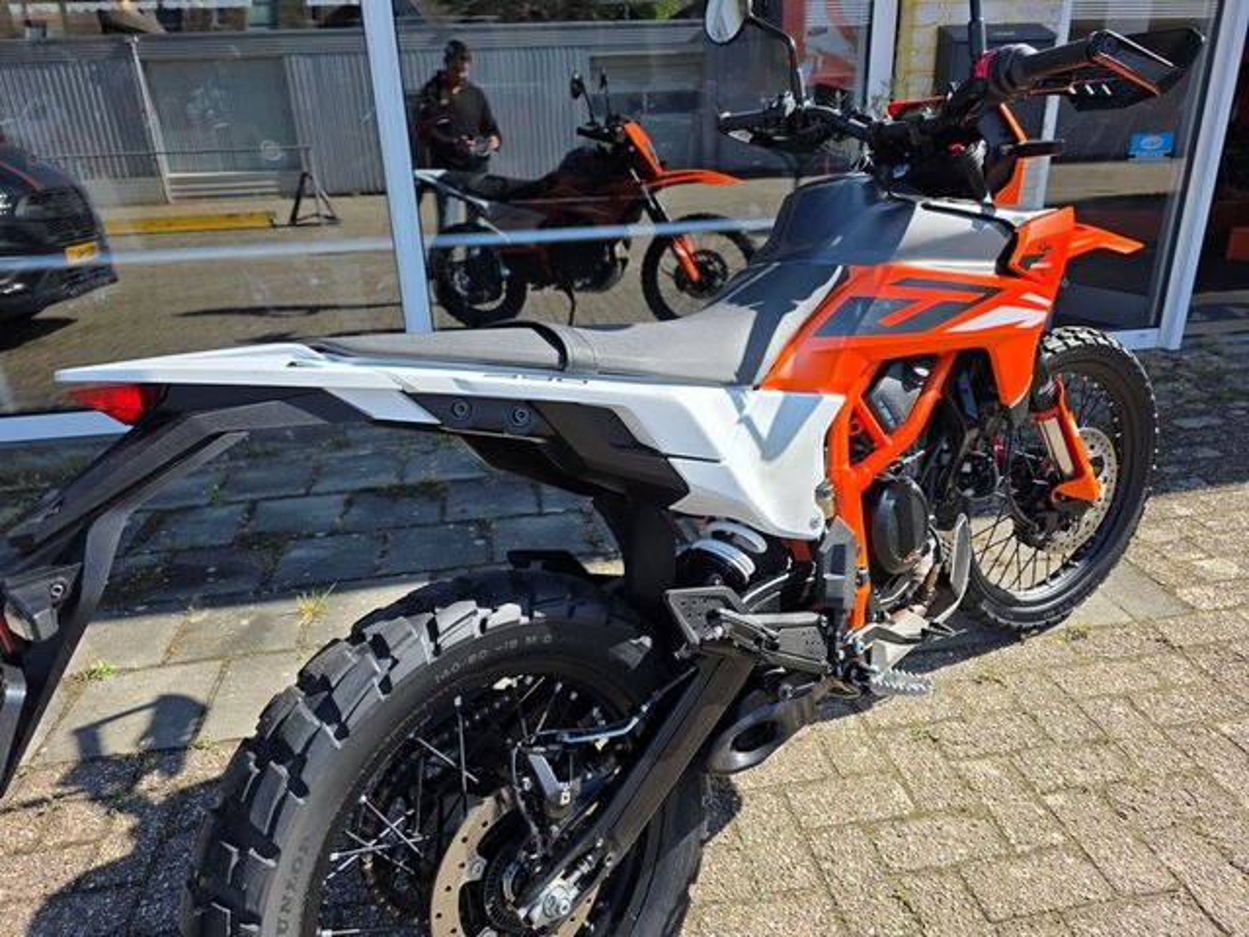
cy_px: 468
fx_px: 830
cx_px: 624
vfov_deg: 58.9
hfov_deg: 73.9
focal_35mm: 23
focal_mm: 6.3
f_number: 1.7
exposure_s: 1/4237
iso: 80
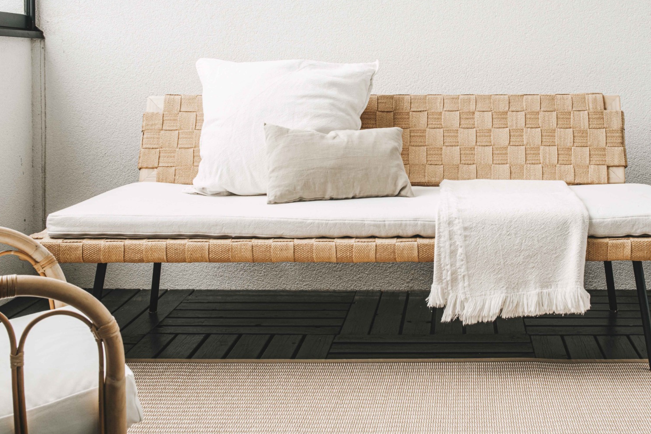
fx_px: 994
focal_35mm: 55
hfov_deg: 36.1
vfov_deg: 24.6
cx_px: 399
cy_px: 177
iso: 160
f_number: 13
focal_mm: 34
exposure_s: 1
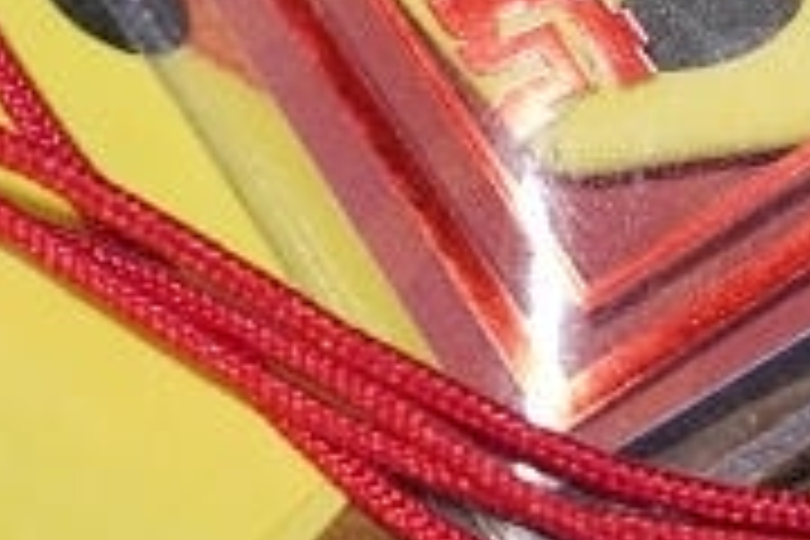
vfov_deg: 2.7
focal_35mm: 499
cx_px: 900
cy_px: -468
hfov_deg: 4.1
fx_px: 11227
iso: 1600
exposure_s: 1/80
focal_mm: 75
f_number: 3.5
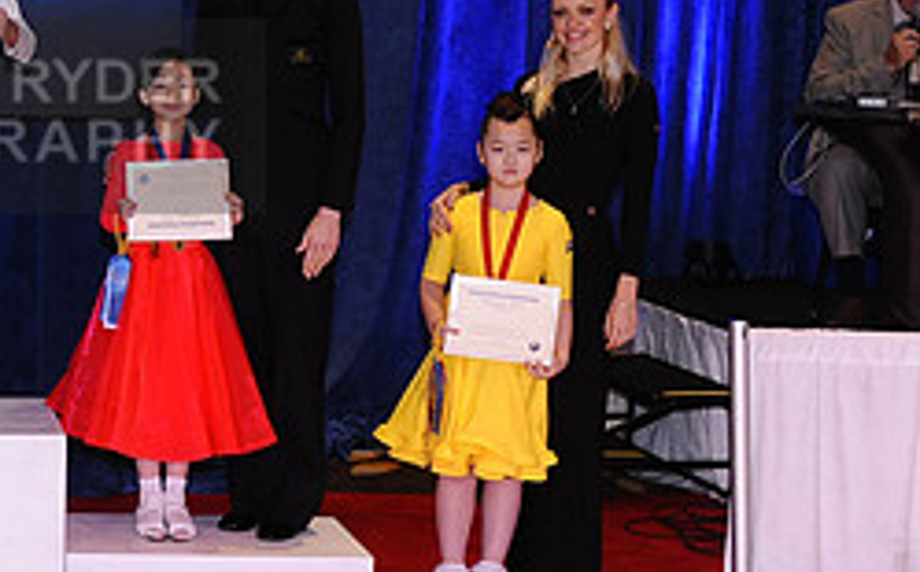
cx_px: -137
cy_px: 114
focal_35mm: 95
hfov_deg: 20.7
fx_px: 2379
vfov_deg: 13.7
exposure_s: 1/250
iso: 2000
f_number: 5.6
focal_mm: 40
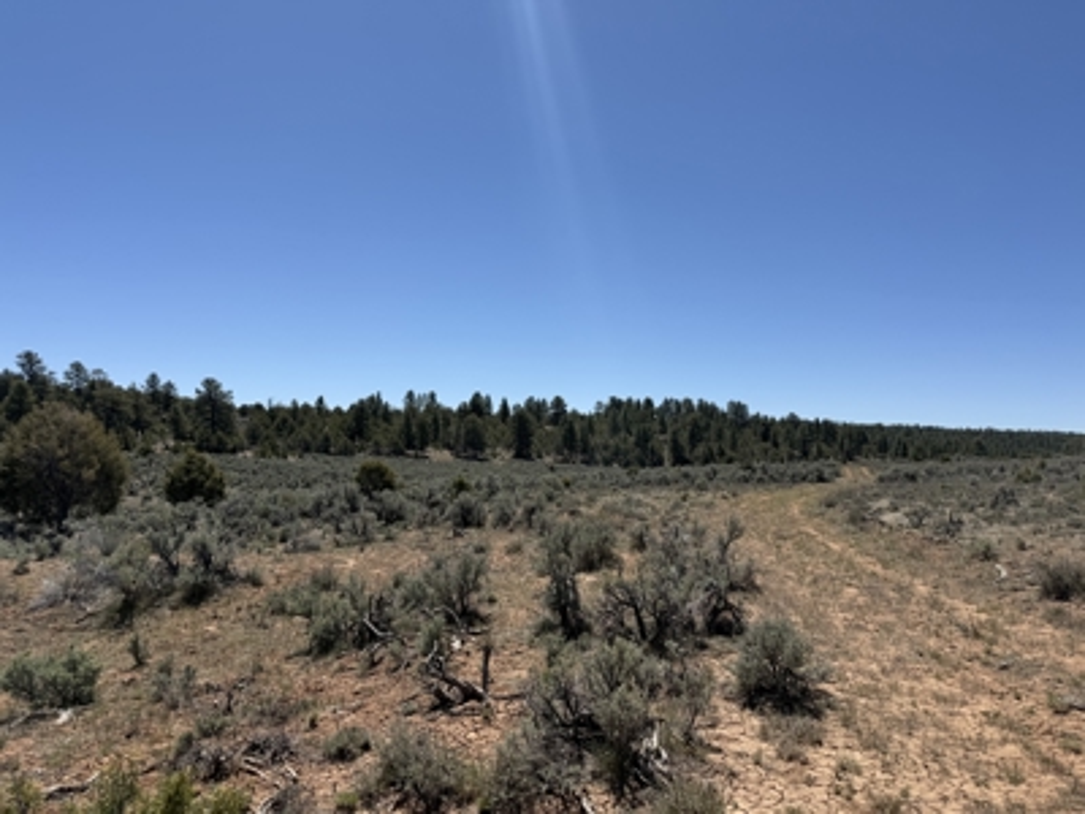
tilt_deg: +3.5
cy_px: 407
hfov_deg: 71.6
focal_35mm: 24
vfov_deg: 56.8
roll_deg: -1.2
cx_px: 542
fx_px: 752
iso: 80
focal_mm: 6.76
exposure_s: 1/6173
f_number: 1.78
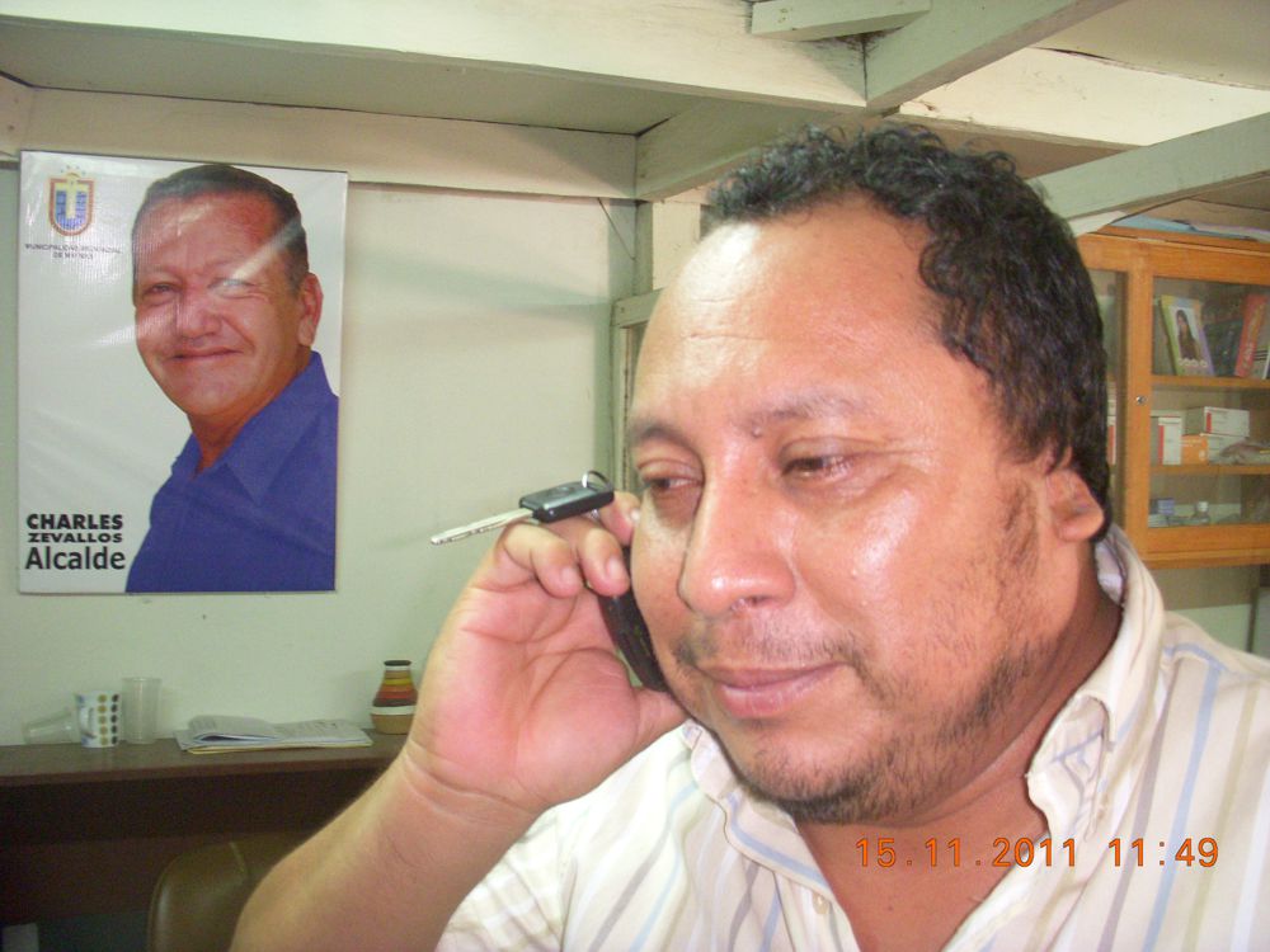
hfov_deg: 49.0
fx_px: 1394
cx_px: 635
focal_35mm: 38
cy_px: 476
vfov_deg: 37.7
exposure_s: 1/13
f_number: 3.3
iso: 400
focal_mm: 6.3
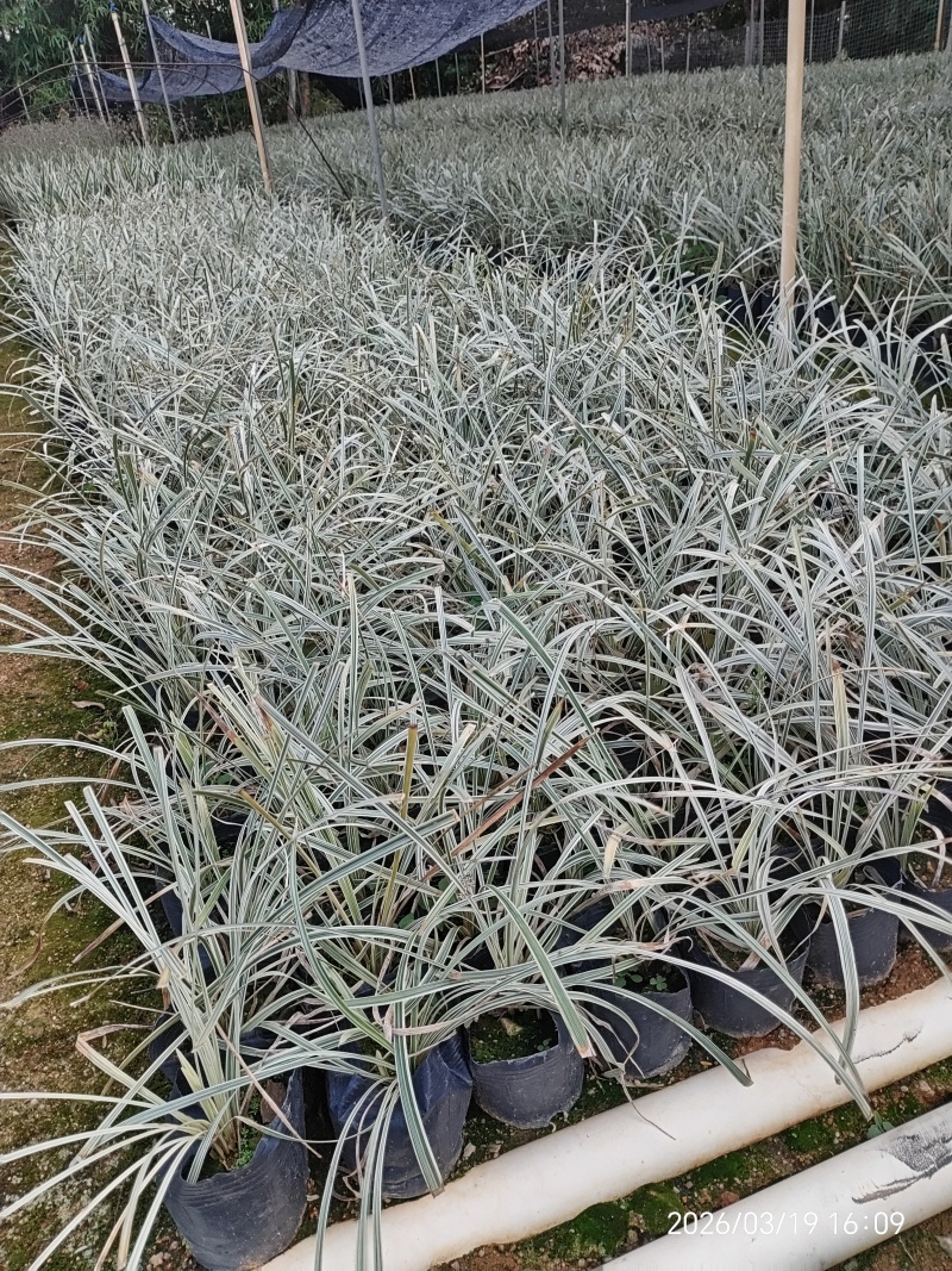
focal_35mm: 26
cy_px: 636
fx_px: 954
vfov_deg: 67.3
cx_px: 476
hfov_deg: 53.1
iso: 100
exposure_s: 1/214
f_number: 1.8
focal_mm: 4.26
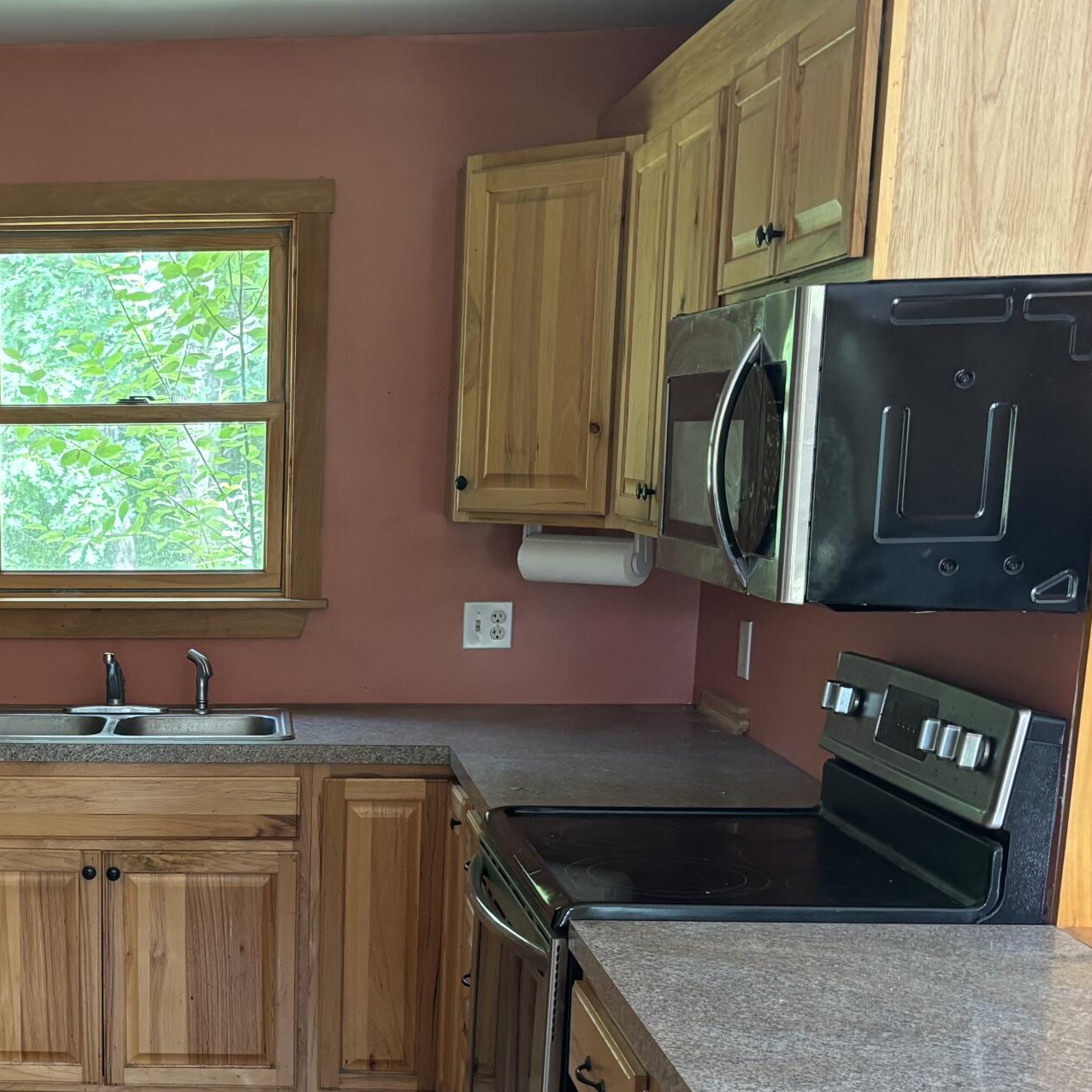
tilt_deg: -12.4
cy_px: 870
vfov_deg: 30.9
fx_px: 1927
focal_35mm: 54
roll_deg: +0.2
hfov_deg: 30.1
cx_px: 88
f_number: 1.6
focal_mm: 5.96
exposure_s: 1/60
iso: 250
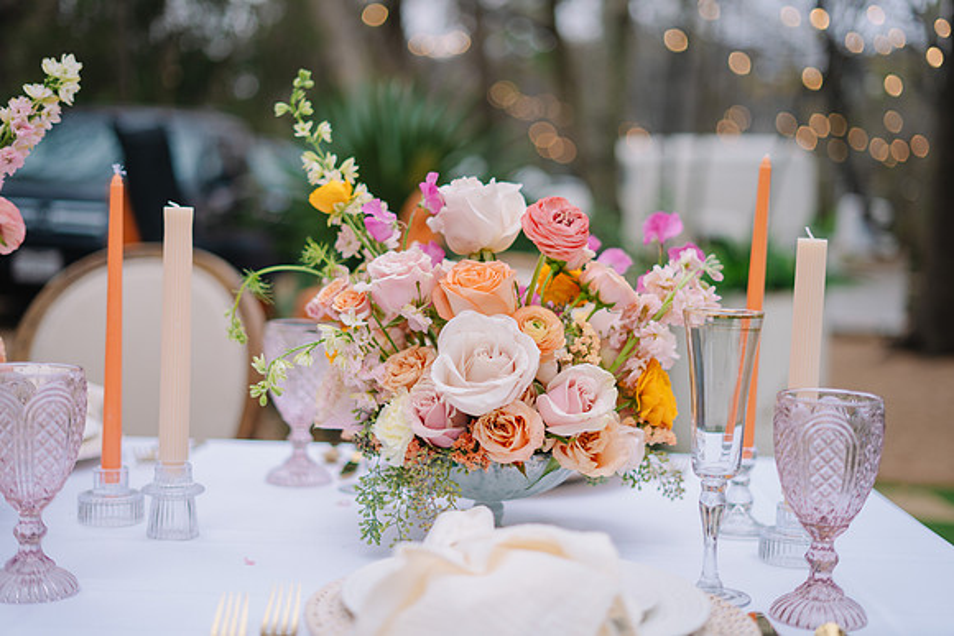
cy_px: 318
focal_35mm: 50
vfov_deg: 27.0
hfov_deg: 39.6
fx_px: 1325
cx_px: 477
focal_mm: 50
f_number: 1.8
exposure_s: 1/200
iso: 50
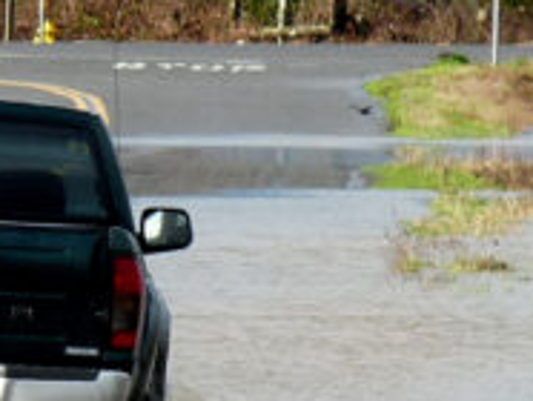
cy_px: 178
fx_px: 23126
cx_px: -281
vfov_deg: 1.0
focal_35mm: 1500
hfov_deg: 1.3
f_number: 5.6
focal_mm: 48.6
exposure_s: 1/400
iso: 100
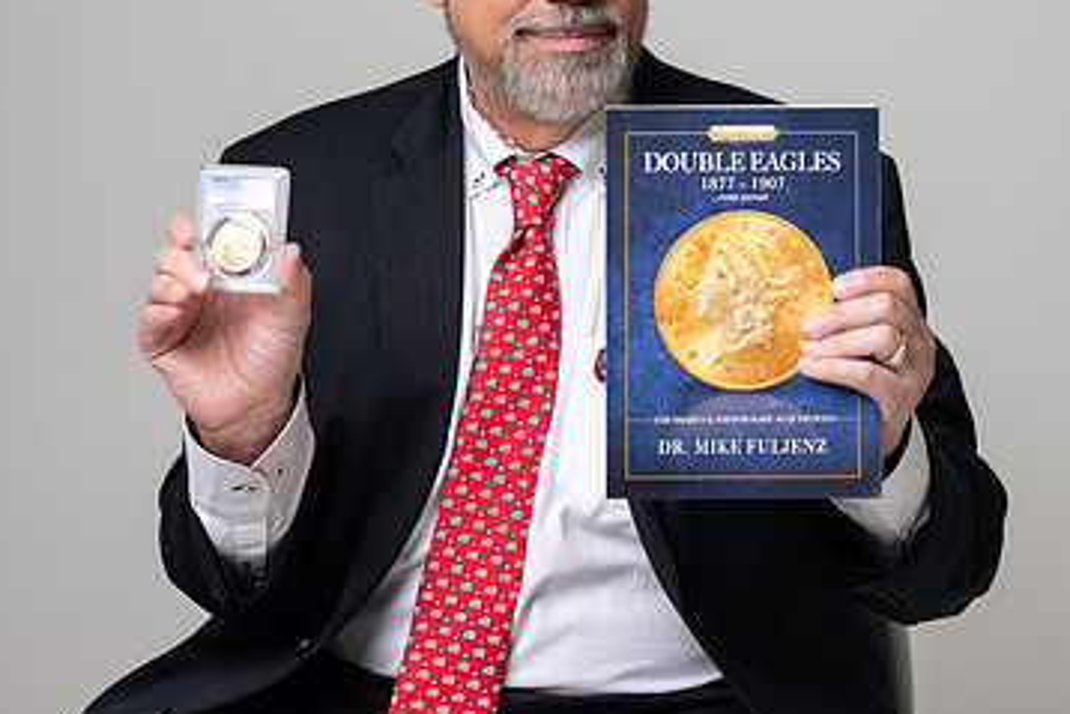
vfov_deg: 16.8
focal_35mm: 81
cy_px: 258
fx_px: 2408
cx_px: 589
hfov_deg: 25.0
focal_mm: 50
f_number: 4
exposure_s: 1/125
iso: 400
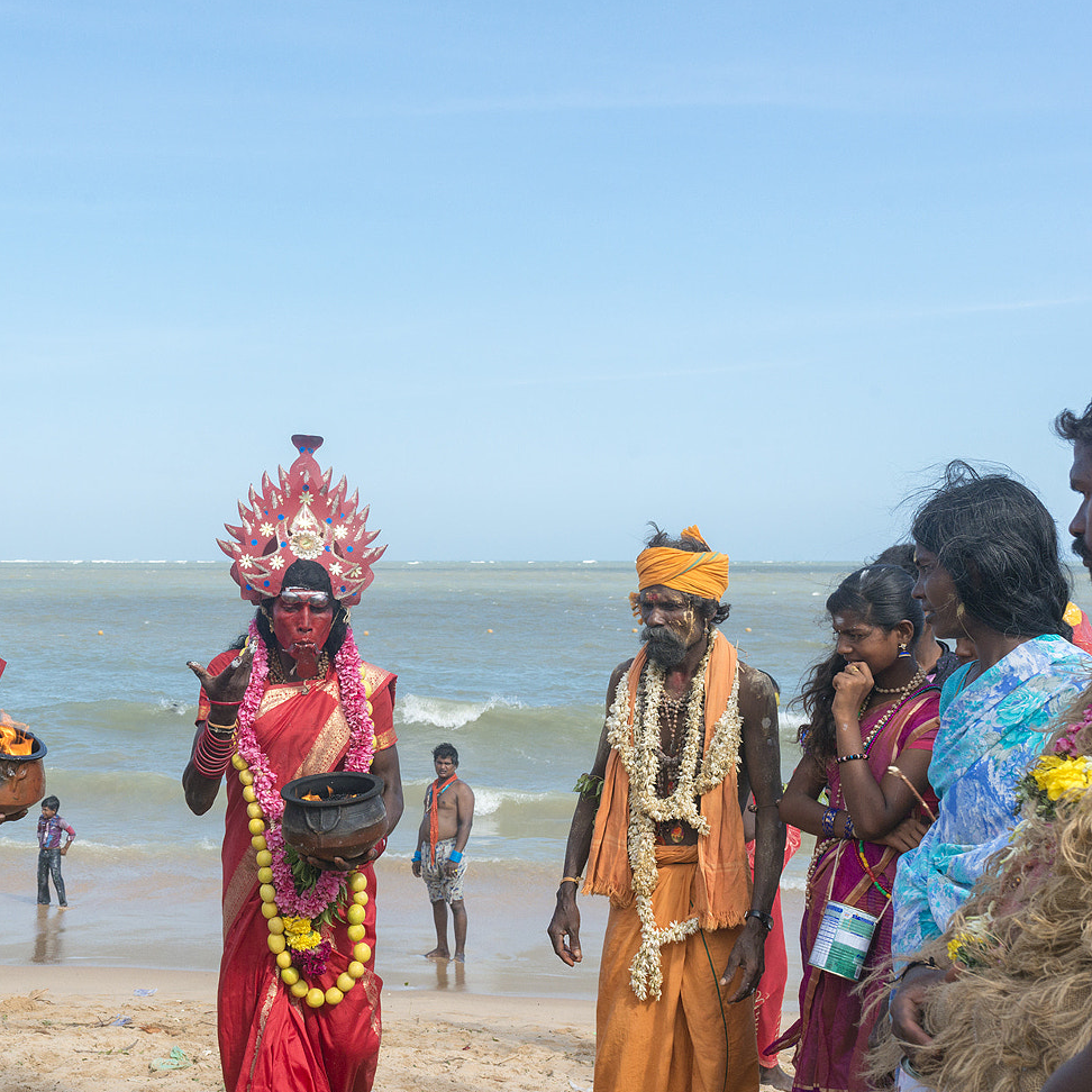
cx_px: 275
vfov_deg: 34.7
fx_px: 1749
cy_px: 567
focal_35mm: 49
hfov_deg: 34.0
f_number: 11
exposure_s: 1/800
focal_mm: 35
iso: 640
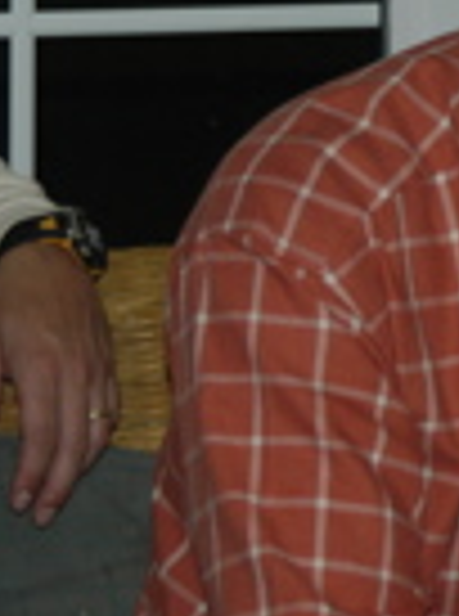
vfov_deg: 5.3
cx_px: 792
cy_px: 34
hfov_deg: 4.0
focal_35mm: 371
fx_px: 6595
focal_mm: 55
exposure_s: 1/60
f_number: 4.5
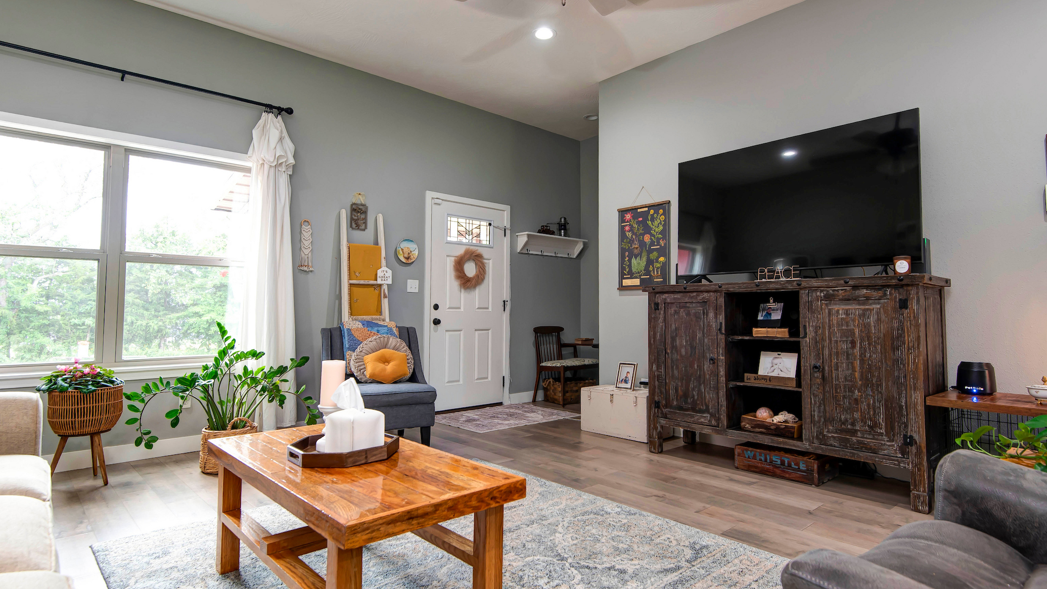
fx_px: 528
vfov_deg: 58.2
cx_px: 528
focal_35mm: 19
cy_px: 329
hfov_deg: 89.6
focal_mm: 16
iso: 200
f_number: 6.7
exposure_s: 1/10
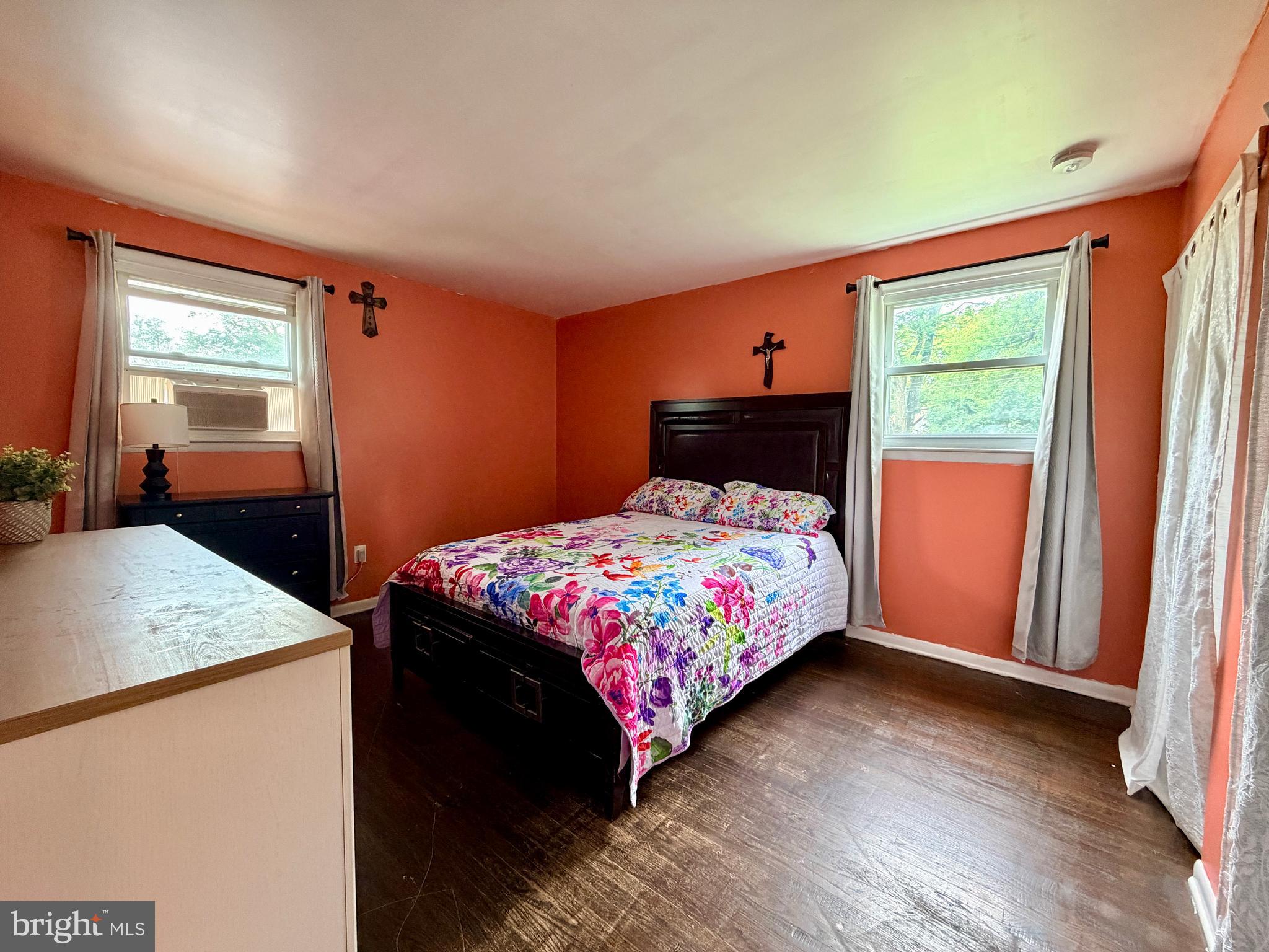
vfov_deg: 85.7
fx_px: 513
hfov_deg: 102.1
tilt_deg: -3.7
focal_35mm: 14
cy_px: 476
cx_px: 634
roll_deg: -0.3
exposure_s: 1/60
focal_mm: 2.22
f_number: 2.2
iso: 320
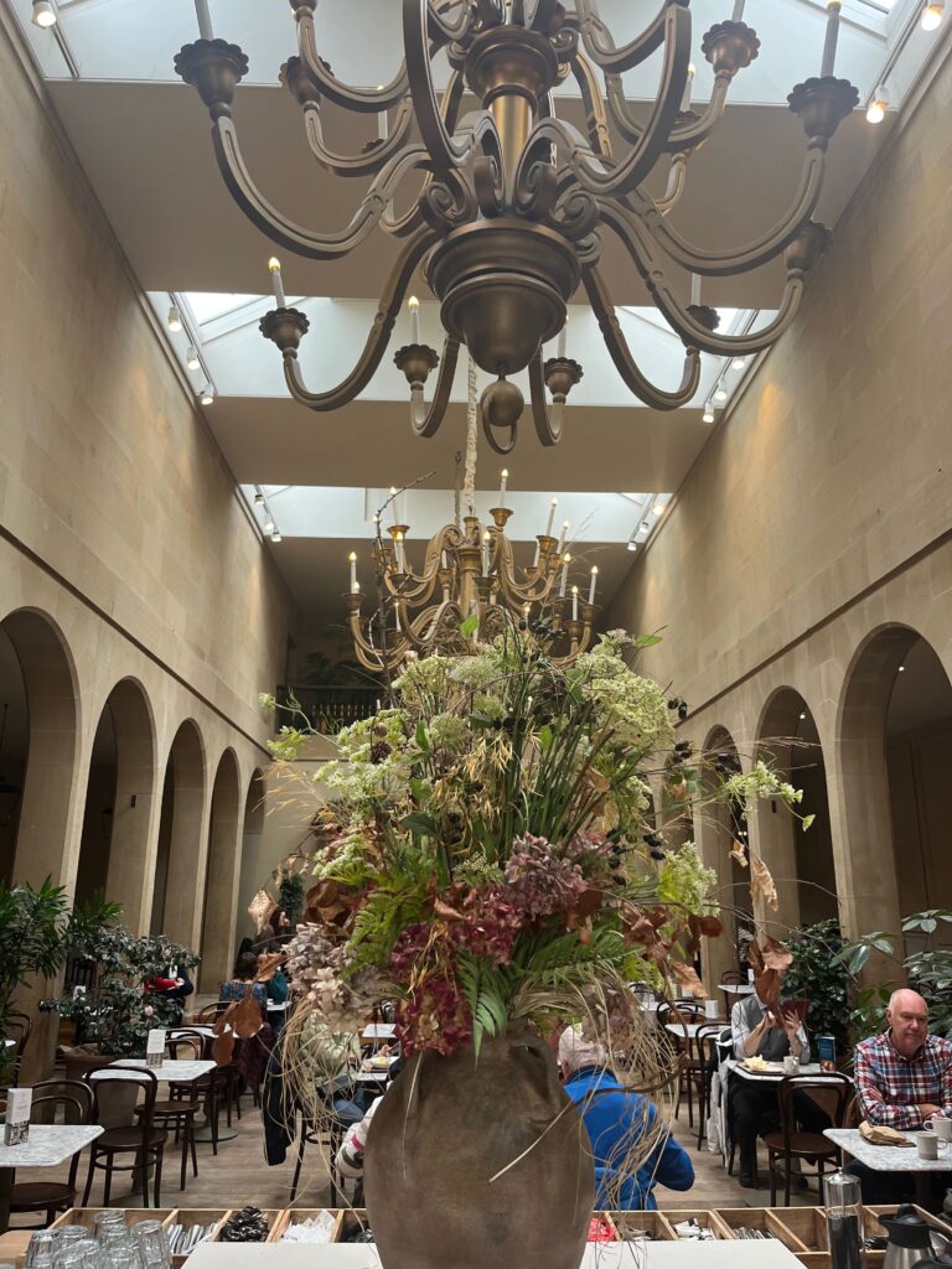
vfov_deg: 67.3
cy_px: 634
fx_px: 953
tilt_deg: +18.0
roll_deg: -0.2
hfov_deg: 53.1
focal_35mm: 26
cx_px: 476
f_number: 1.6
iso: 80
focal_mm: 5.1
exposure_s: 1/121
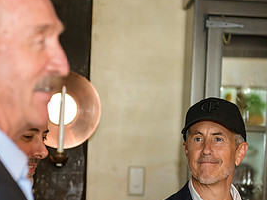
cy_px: 177
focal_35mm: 145
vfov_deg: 10.2
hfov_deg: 13.6
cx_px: 142
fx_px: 1119
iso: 1250
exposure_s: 1/125
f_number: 3.2
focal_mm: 70
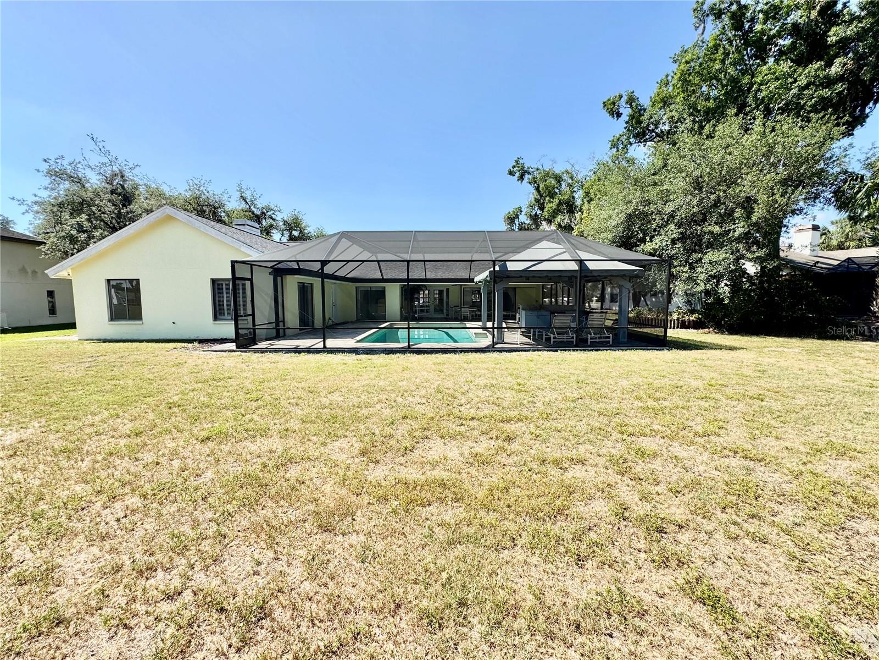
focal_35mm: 14
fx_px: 356
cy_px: 330
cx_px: 440
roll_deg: +0.1
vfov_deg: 85.7
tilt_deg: -6.1
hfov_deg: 102.1
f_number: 2.2
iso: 50
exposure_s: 1/1143
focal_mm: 2.22
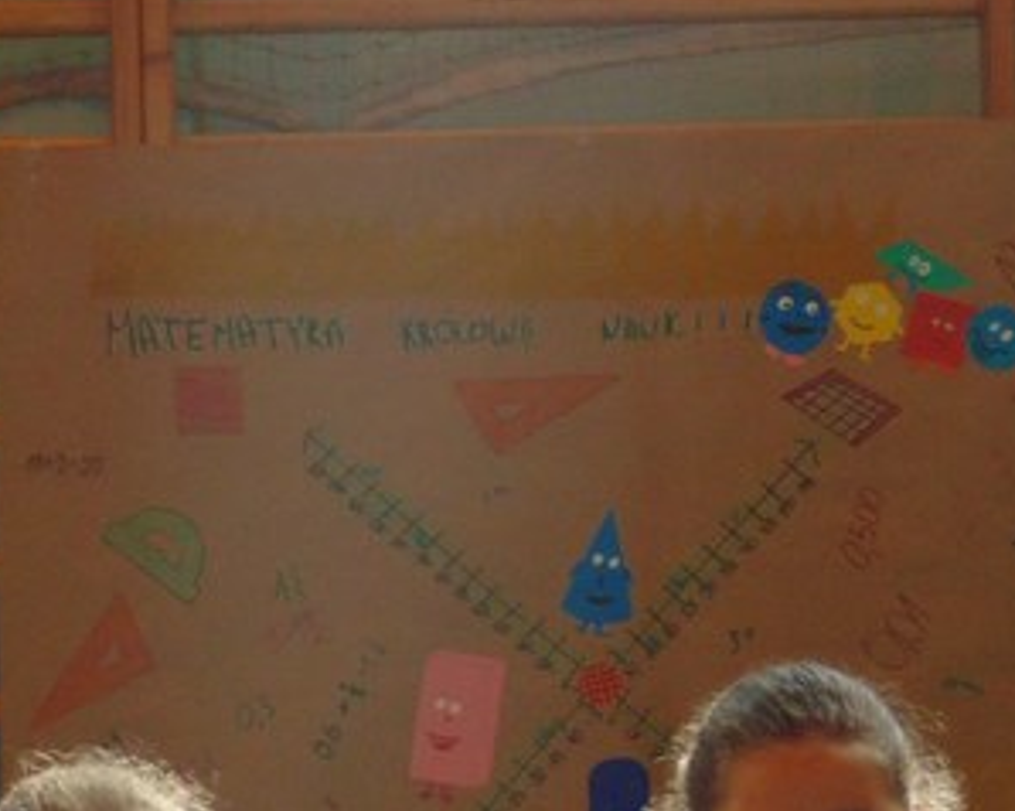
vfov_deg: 4.9
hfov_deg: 6.2
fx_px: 9366
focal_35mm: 312
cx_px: -106
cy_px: 968
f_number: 4.8
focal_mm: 21.3
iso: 200
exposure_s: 1/60
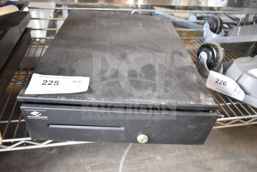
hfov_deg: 67.4
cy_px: 86
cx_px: 128
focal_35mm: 27
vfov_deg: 48.0
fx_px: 193
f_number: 3.5
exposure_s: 1/40
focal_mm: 18
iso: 1600
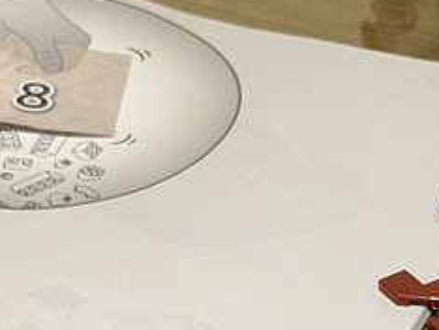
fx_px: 2031
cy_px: 297
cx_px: 370
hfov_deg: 12.3
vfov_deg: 9.3
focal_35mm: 160
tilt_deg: -35.1
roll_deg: +0.9
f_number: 1.78
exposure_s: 1/60
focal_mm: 6.76
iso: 250
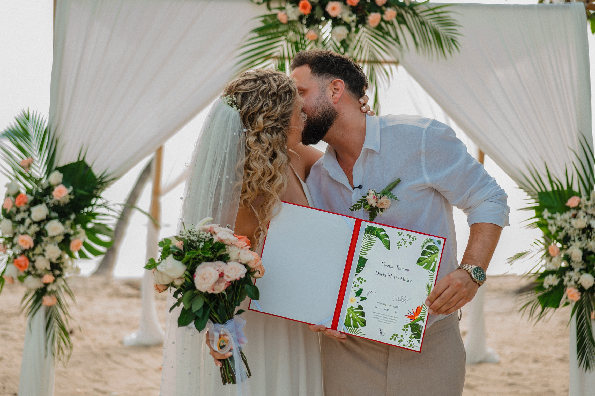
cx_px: 298
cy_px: 198
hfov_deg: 39.6
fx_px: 826
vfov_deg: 27.0
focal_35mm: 50
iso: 800
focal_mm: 50
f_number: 2
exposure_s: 1/400
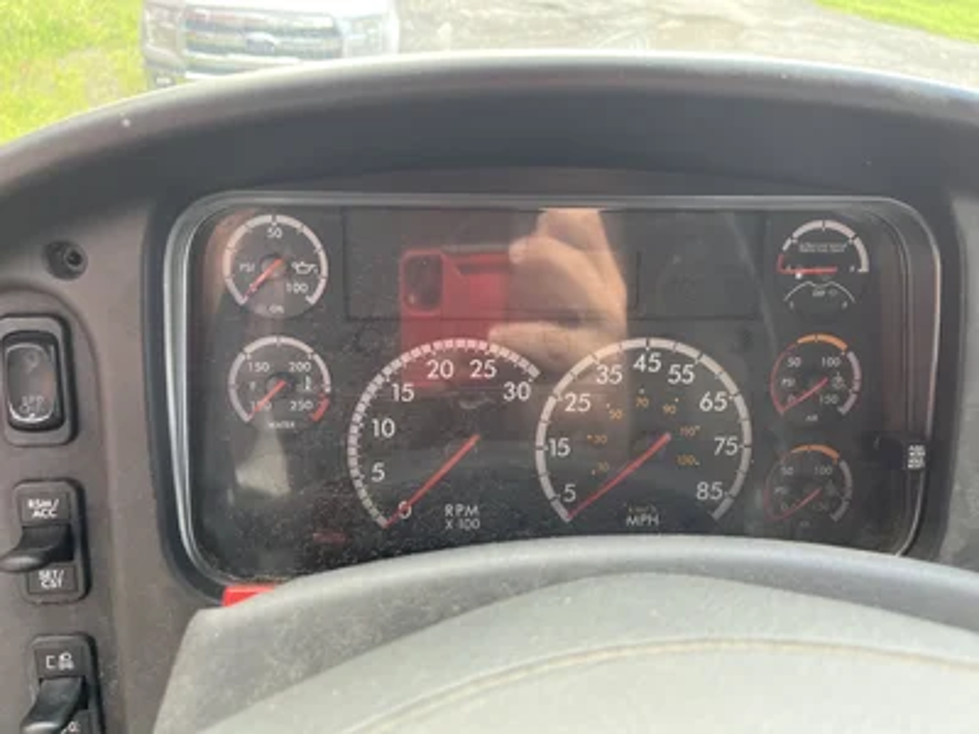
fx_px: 735
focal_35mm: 26
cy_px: 367
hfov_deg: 67.3
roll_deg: -5.8
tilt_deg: -31.1
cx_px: 490
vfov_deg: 53.1
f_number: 1.6
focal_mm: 5.1
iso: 100
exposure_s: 1/121
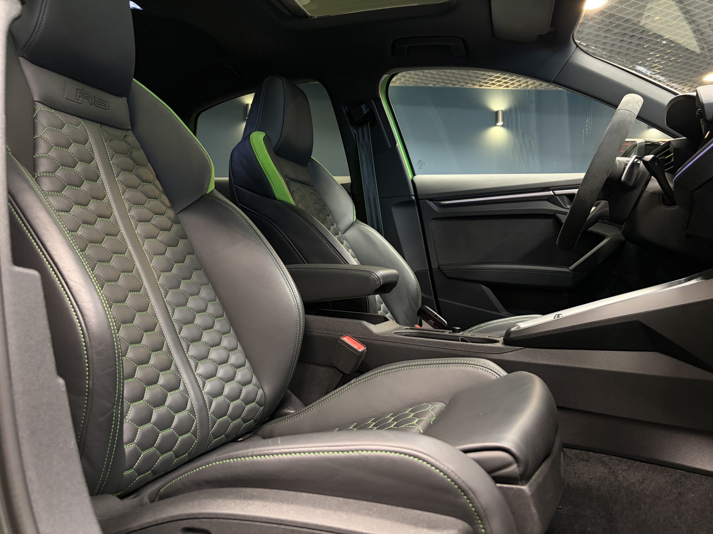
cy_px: 267
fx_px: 536
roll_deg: +0.1
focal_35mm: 26
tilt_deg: +0.7
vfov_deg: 53.1
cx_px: 356
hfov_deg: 67.3
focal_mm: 5.96
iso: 320
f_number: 1.6
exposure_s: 1/50
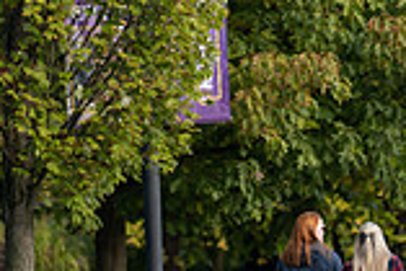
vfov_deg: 1.2
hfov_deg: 1.9
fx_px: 12473
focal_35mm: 1105
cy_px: 342
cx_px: 460
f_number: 4.5
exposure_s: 1/400
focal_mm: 300
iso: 250
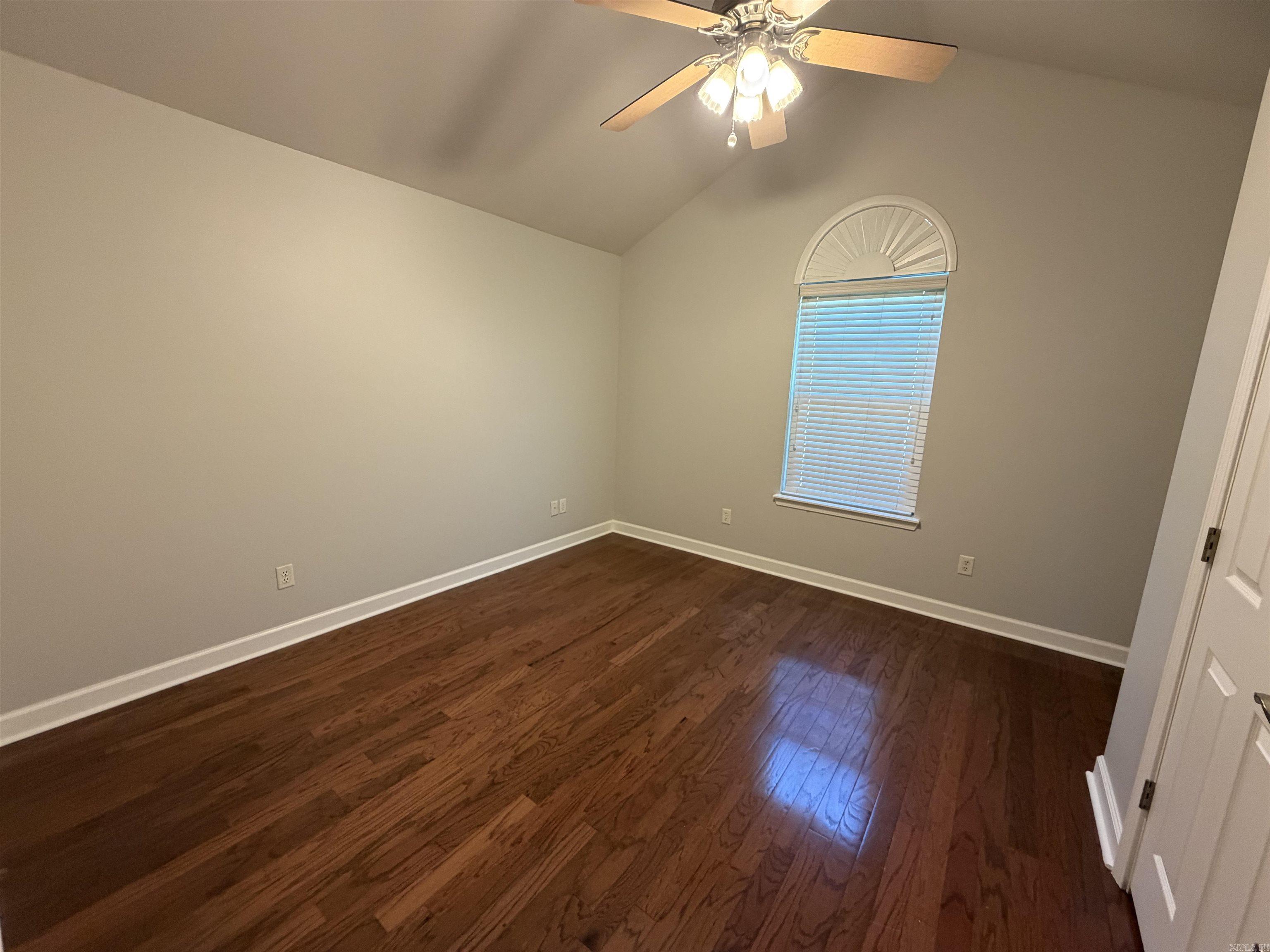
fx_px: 514
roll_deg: -1.6
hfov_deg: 102.1
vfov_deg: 85.7
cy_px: 476
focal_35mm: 14
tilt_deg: -11.3
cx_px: 635
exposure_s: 1/60
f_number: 2.2
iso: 400
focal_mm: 2.22
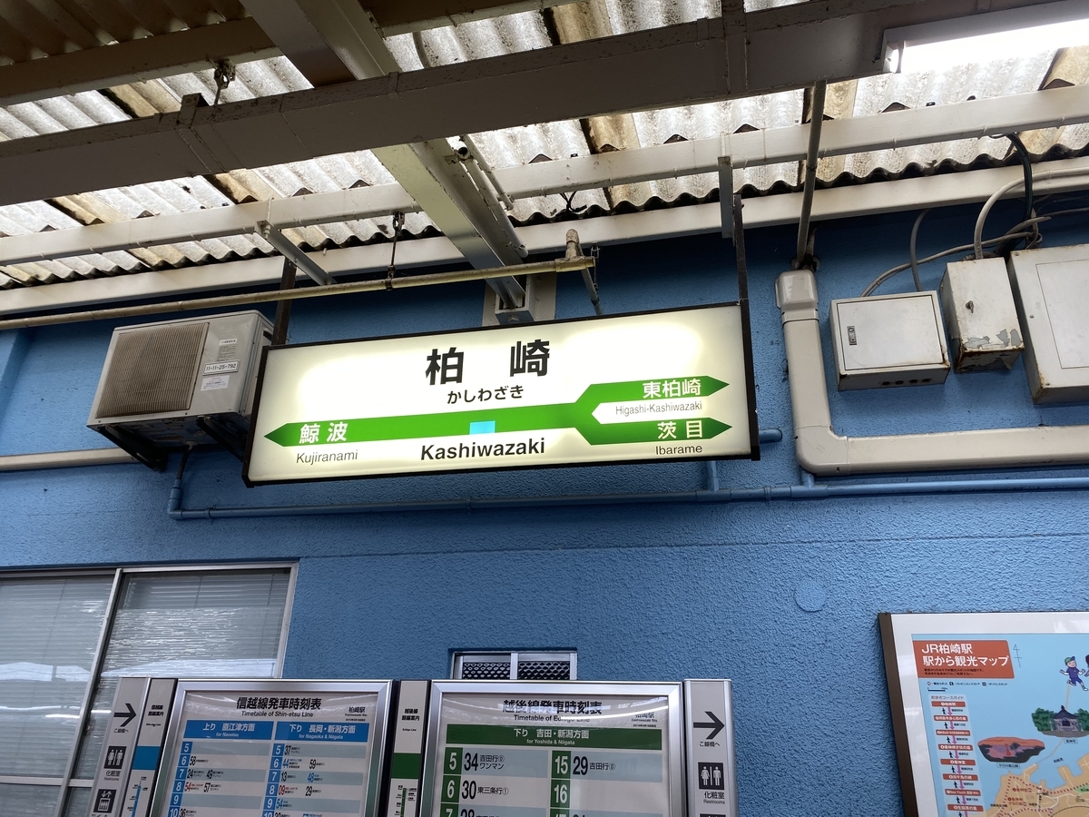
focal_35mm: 26
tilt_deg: +24.6
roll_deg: -3.7
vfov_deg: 53.1
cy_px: 408
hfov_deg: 67.3
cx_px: 544
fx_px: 818
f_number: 1.8
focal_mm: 4.25
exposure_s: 1/100
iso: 40
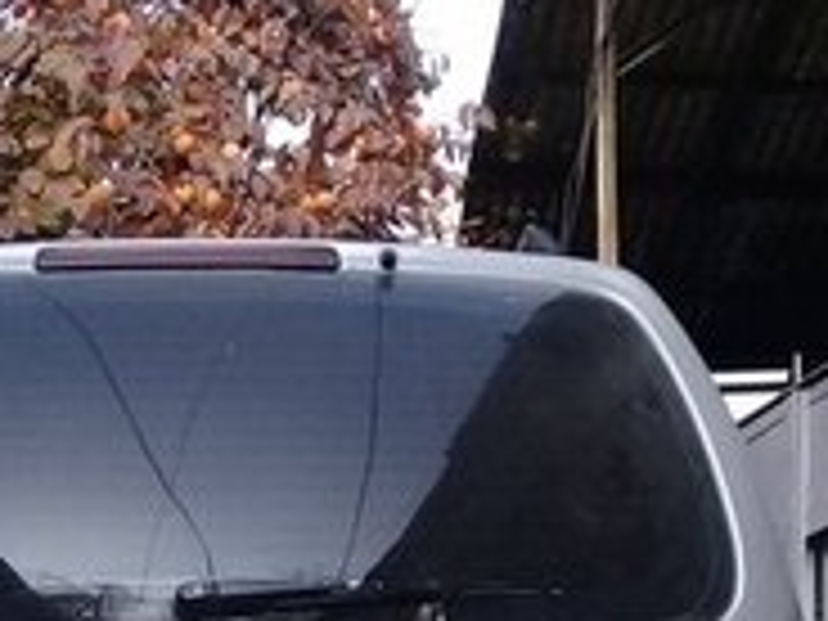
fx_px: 2655
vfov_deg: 12.3
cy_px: 1096
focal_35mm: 111
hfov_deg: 17.7
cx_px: 297
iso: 64
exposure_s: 1/436
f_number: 2.2
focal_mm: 3.3
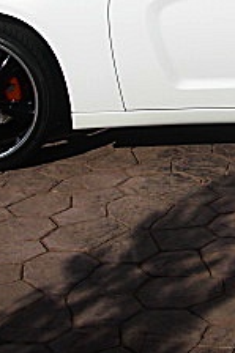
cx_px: 314
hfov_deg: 12.4
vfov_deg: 18.9
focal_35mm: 107
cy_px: 50
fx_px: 1049
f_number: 7.9
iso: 50
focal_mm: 6.3
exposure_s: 1/250
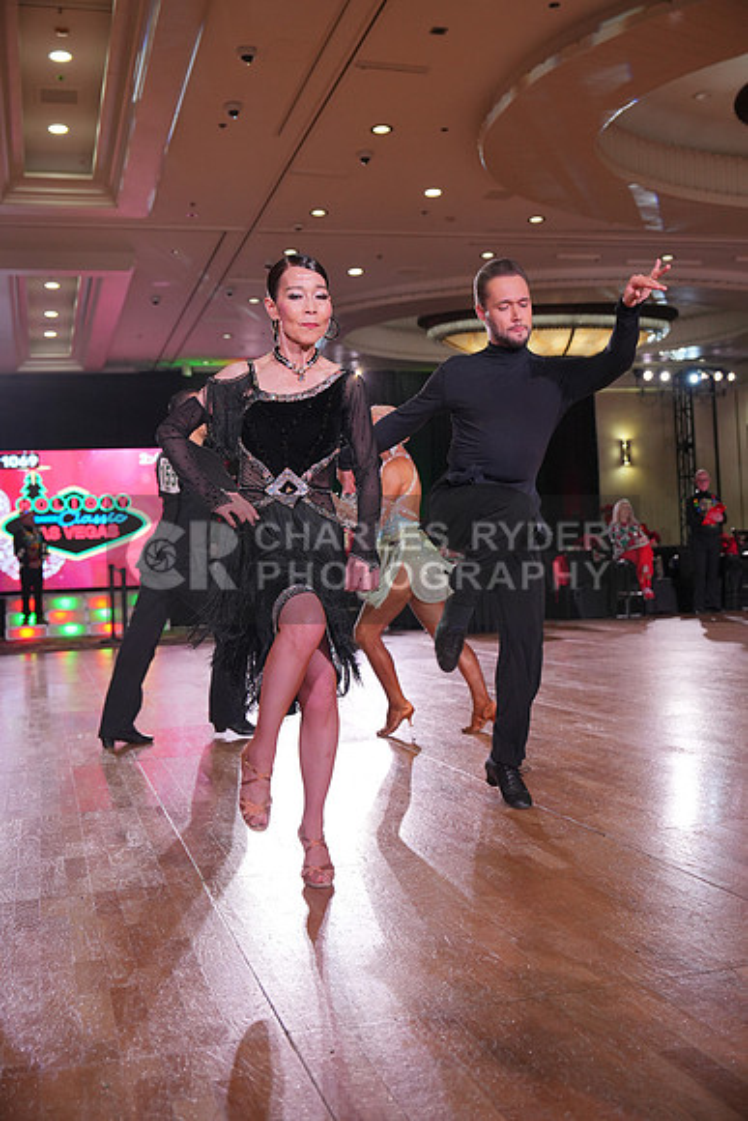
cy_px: 560
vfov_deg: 49.5
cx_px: 374
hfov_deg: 34.2
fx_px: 1215
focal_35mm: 39
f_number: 4
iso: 1250
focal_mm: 39
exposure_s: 1/500
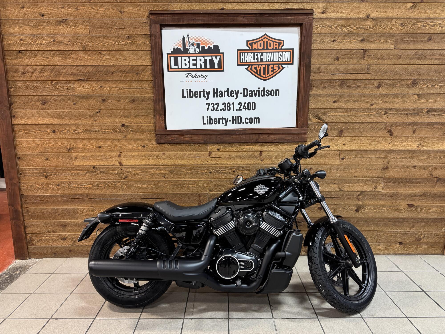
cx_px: 222
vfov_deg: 56.8
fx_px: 309
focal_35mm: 24
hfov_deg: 71.6
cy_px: 167
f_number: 1.78
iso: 320
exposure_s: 1/60
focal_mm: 6.76
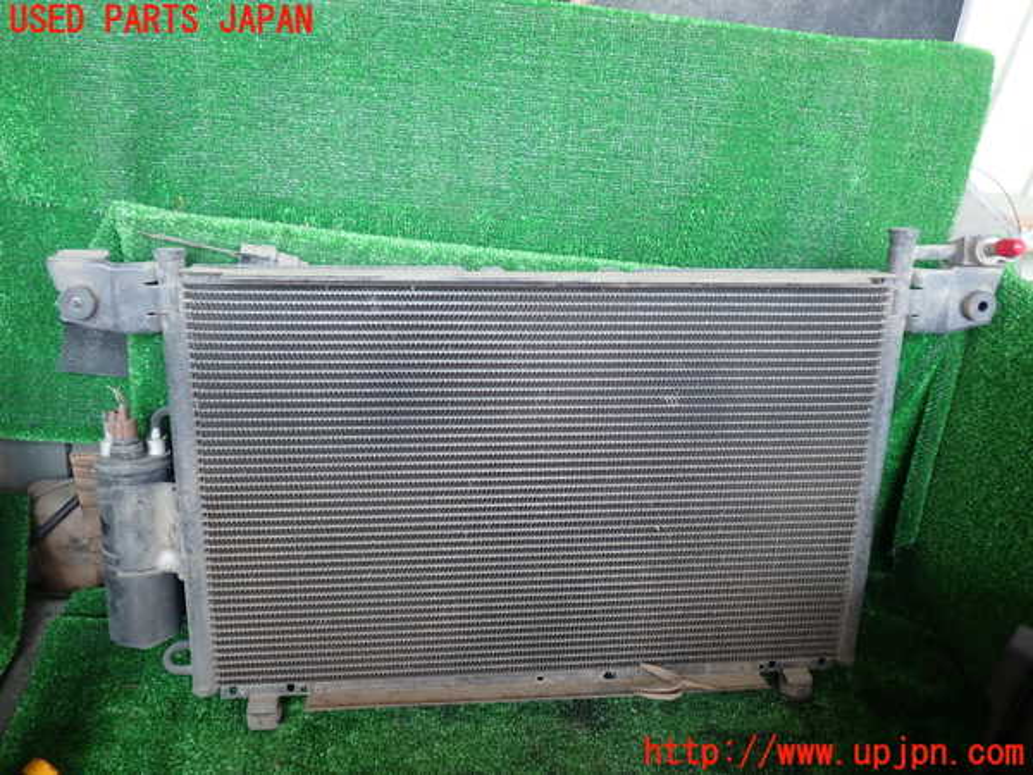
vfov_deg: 46.8
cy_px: 388
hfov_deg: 60.0
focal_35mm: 30
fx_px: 895
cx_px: 516
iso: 100
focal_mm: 5.4
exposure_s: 1/60
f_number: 2.3
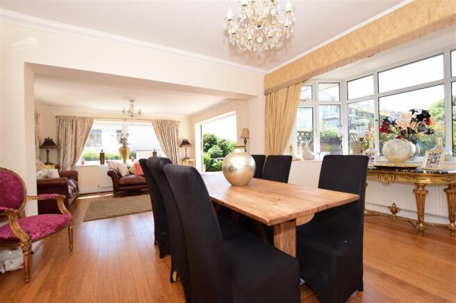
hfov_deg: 100.4
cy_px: 152
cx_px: 228
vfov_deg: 77.3
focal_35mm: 15
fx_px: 190
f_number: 8
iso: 400
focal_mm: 10
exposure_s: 1/200
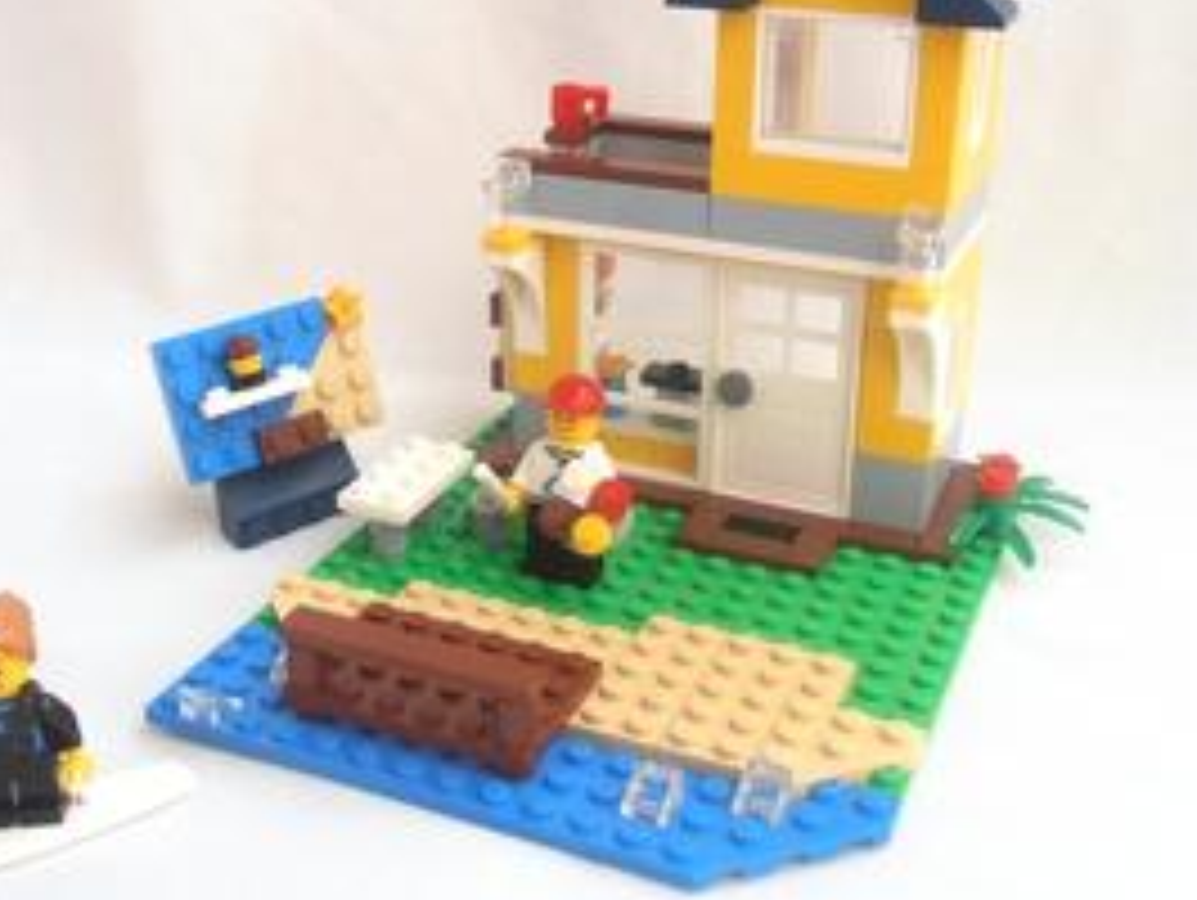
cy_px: 369
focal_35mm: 50
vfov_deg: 29.1
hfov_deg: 38.0
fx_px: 1731
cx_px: 495
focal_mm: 6.61
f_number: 3.9
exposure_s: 1/100
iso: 80
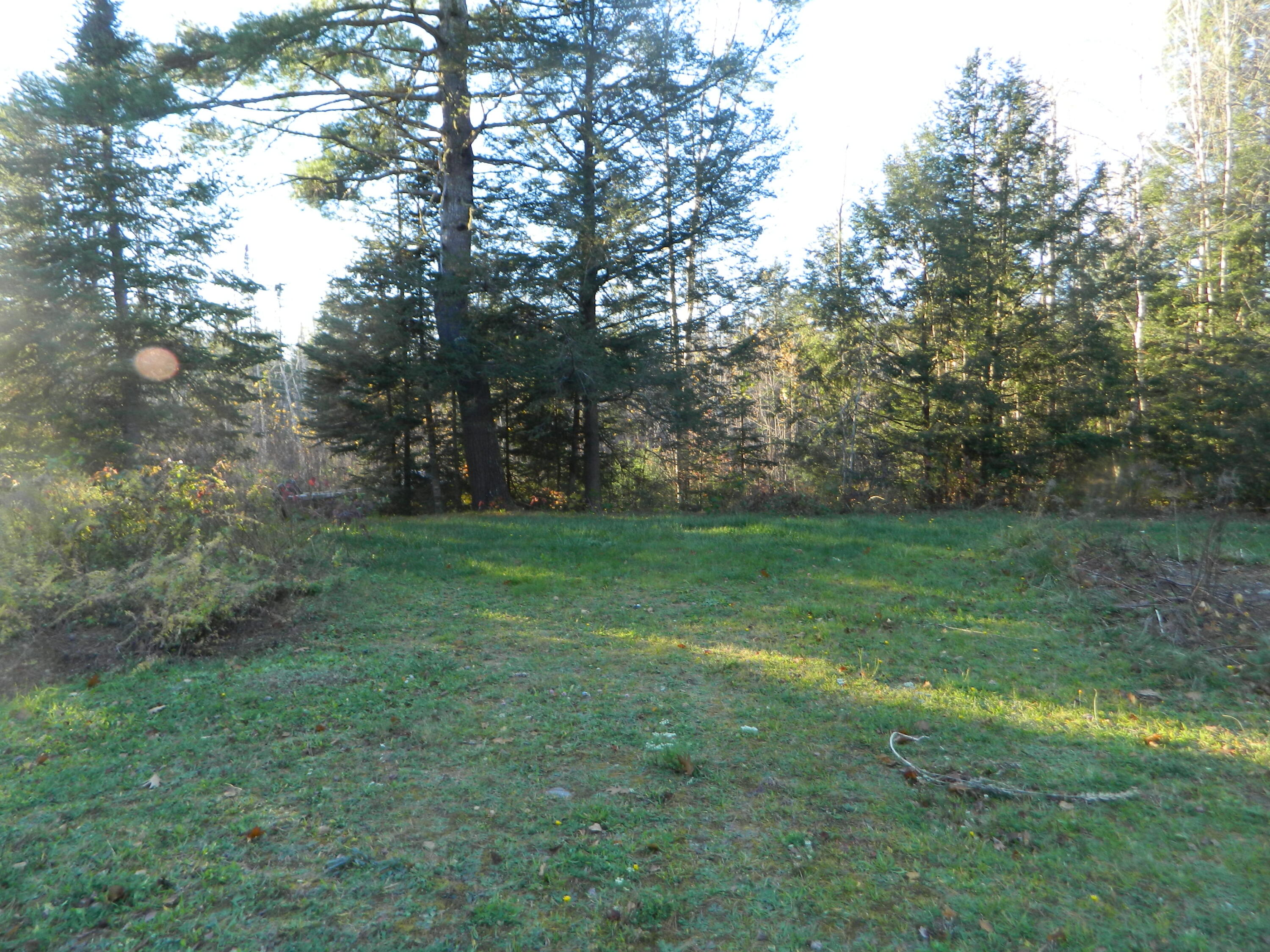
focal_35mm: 25
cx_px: 635
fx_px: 917
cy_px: 476
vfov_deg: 54.9
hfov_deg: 69.4
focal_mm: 4.5
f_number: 3.1
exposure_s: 1/50
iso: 80
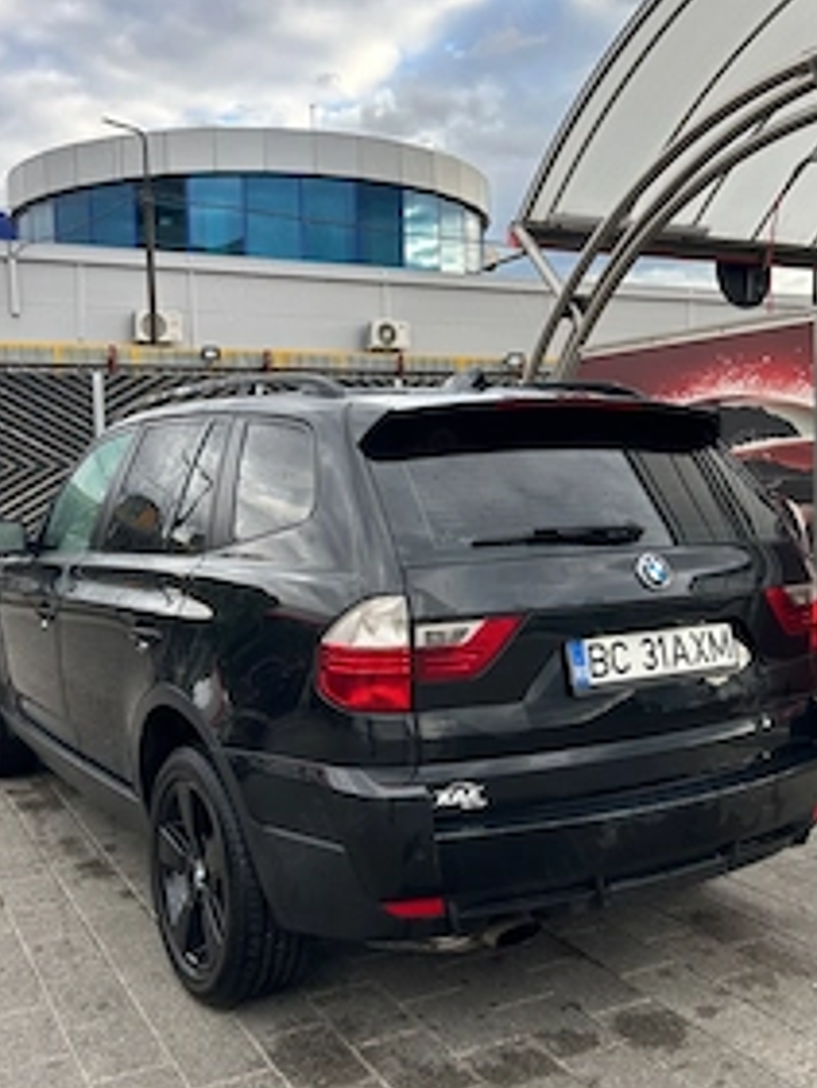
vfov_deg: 50.1
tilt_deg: -5.2
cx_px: 410
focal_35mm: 37
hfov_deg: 38.7
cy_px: 565
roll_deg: +1.8
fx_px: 1163
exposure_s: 1/419
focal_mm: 5.7
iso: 50
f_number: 1.5
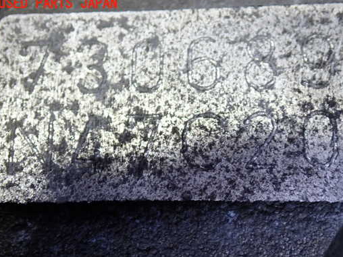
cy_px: 147
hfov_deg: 16.7
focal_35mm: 118
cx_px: 197
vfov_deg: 12.6
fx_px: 1169
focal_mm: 18
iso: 200
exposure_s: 1/100
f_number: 4.9
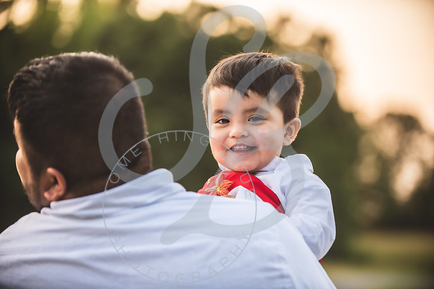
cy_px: 144
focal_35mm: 120
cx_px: 217
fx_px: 1447
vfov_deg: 11.4
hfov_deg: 17.1
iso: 100
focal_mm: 120
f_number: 2.8
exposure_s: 1/200
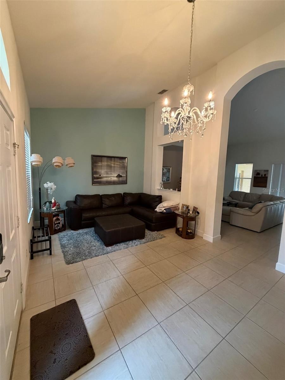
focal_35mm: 14
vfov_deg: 102.1
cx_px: 142
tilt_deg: -5.2
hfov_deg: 85.7
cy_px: 190
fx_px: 154
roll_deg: -1.5
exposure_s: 1/60
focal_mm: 2.22
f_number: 2.2
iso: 800
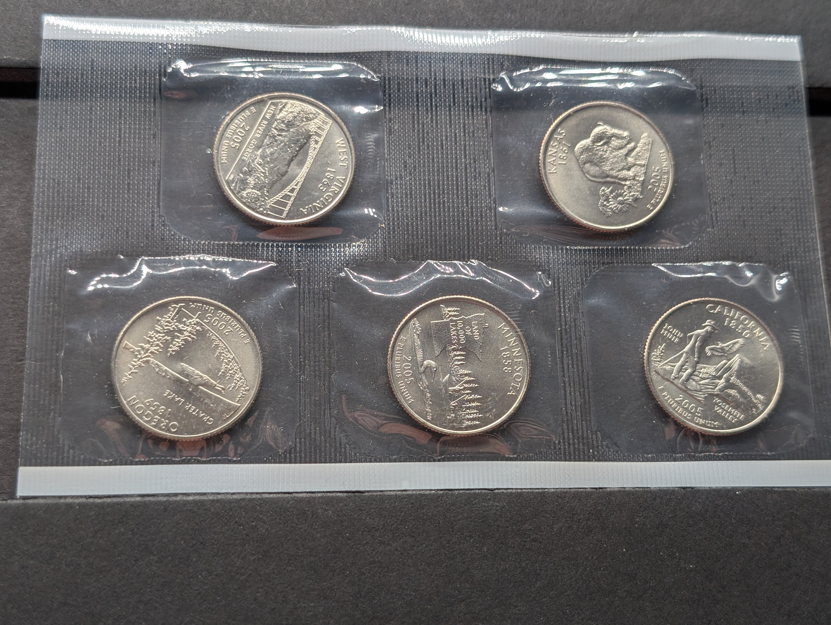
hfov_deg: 38.9
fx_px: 1178
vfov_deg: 29.7
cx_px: 416
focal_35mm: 49
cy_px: 312
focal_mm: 6.9
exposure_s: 1/79.6
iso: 36
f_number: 1.68
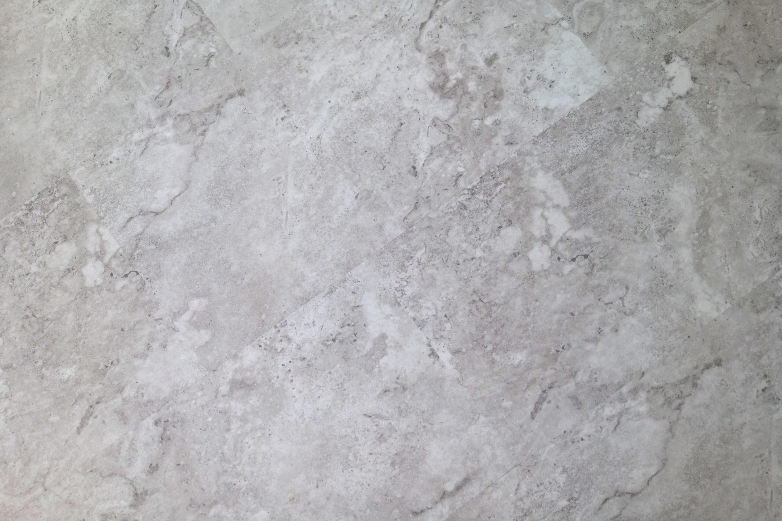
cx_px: 391
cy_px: 260
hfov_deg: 38.2
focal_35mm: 52
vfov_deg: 26.0
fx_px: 1130
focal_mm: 52
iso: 1600
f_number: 4
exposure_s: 1/125
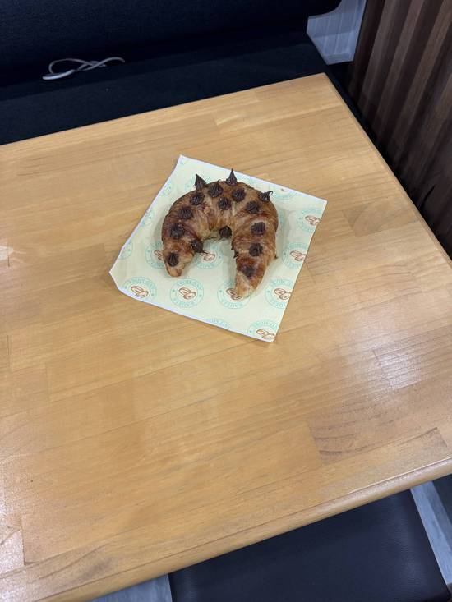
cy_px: 301
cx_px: 226
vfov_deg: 71.6
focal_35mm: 24
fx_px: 418
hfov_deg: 56.8
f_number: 1.78
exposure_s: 1/100
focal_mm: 6.76
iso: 200
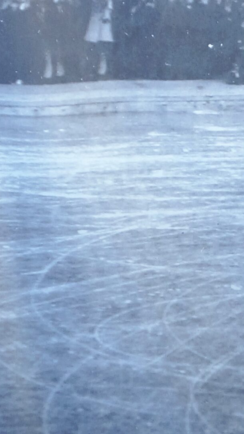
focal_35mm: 100
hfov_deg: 11.0
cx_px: 485
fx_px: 1150
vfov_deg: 20.3
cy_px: 481
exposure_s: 1/160
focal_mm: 16
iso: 320
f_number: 4
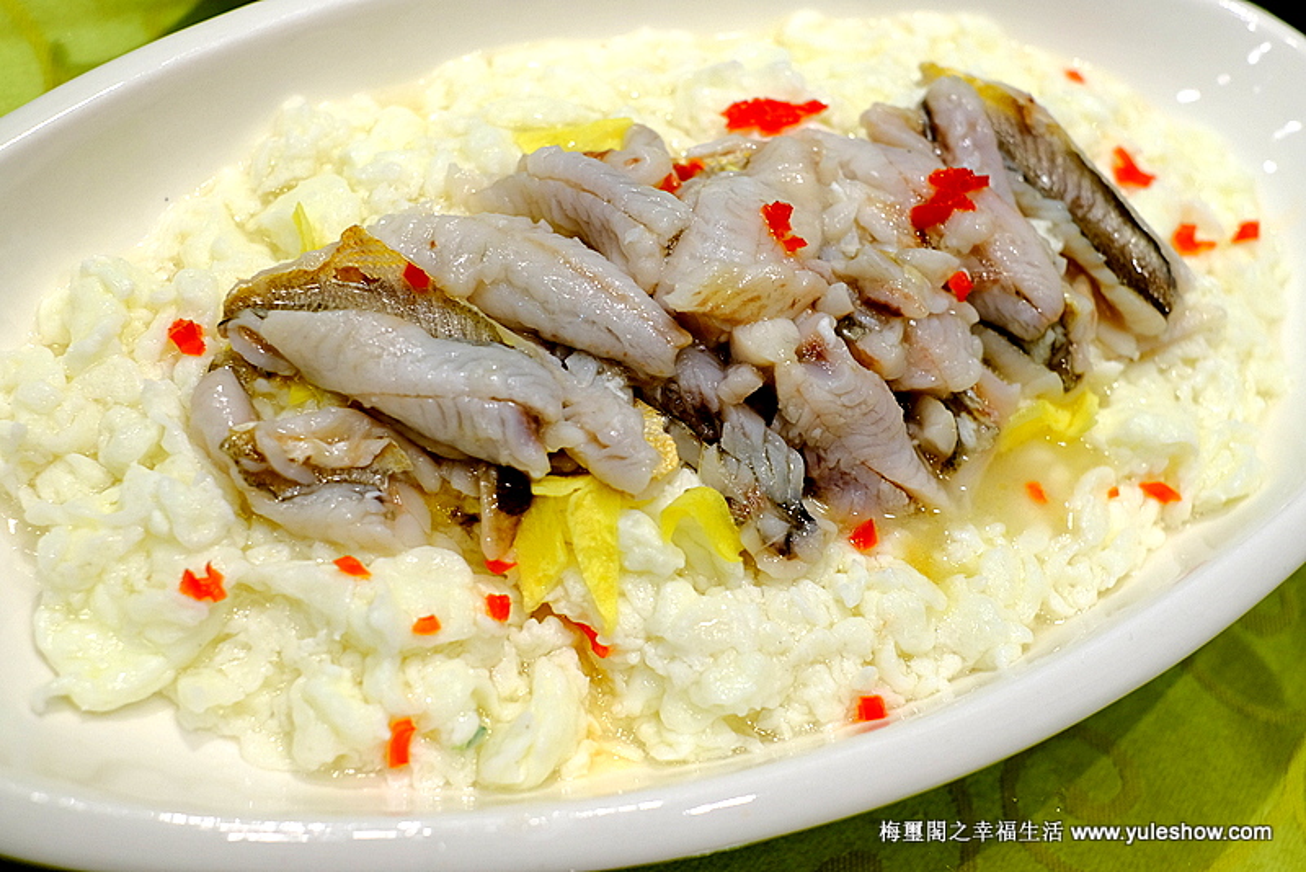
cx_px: 653
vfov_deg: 25.5
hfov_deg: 37.5
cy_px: 436
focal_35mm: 53
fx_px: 1923
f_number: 4
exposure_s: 1/50
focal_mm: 35
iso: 400
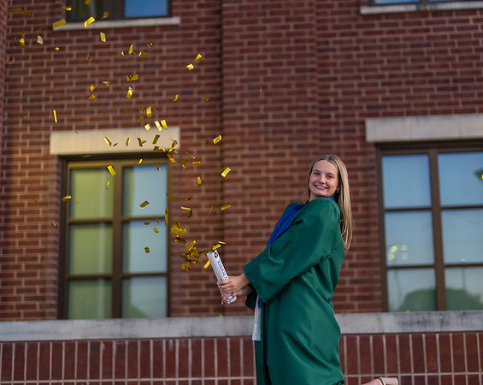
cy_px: 193
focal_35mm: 60
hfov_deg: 31.6
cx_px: 288
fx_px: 851
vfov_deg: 25.5
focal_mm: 50
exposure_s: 1/1000
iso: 1250
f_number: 1.2
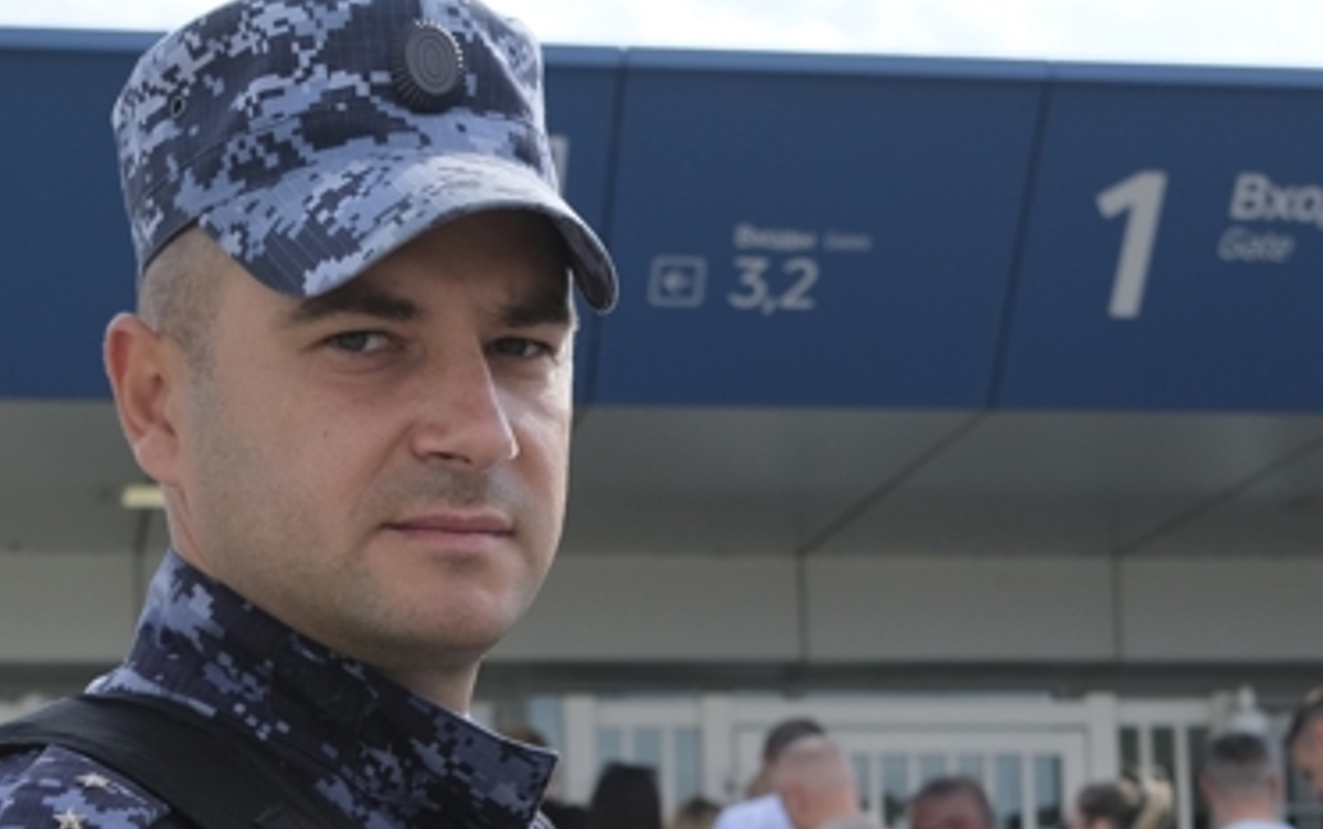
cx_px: 637
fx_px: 2742
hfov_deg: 27.1
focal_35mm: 76
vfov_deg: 16.9
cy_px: 783
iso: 320
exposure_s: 1/1429
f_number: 4
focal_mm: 24.7
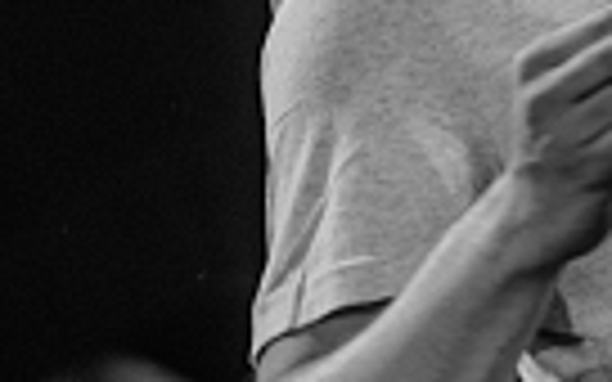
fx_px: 18175
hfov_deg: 1.9
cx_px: 1048
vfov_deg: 1.2
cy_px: -40
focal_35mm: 1090
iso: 640
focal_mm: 135
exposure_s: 1/100
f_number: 2.8
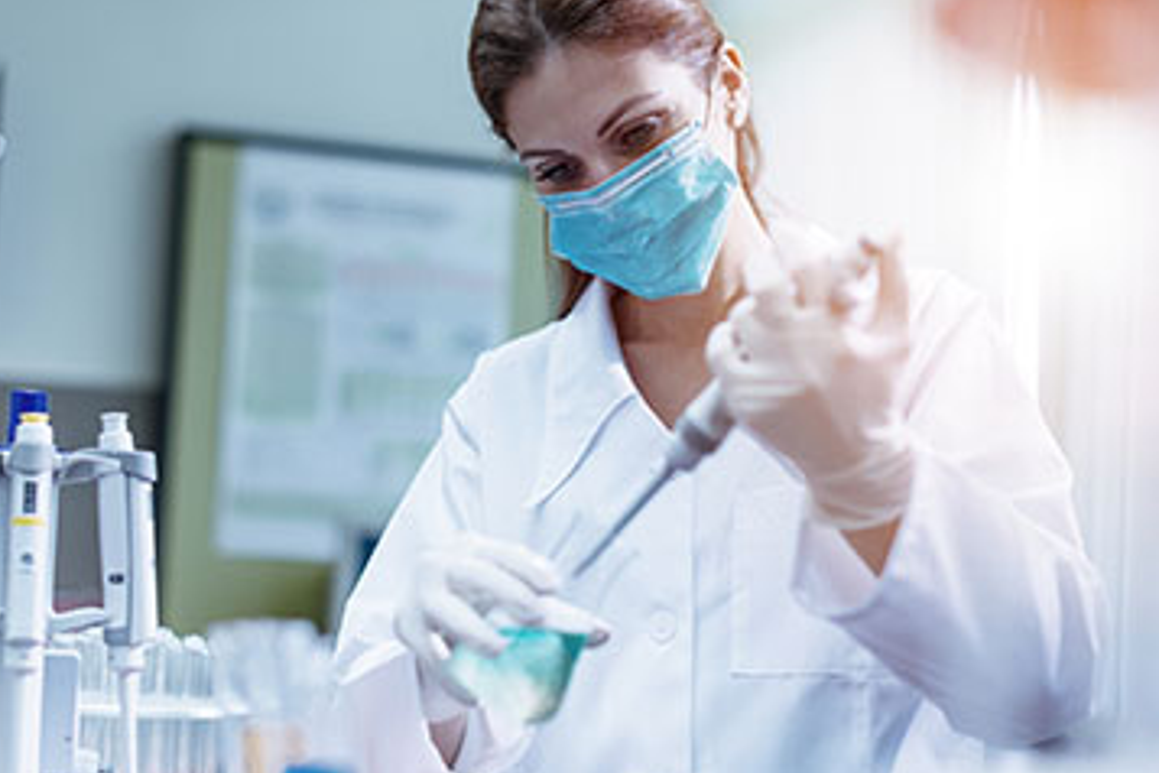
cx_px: 523
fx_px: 2028
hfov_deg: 31.9
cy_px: 445
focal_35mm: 63
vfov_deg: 21.6
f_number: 2.2
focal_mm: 50
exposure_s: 1/400
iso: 200
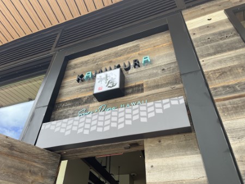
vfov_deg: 53.1
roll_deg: -0.2
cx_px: 122
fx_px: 184
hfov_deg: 67.3
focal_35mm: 26
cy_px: 92
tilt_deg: +41.2
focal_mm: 5.1
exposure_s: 1/207
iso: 50
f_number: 1.6
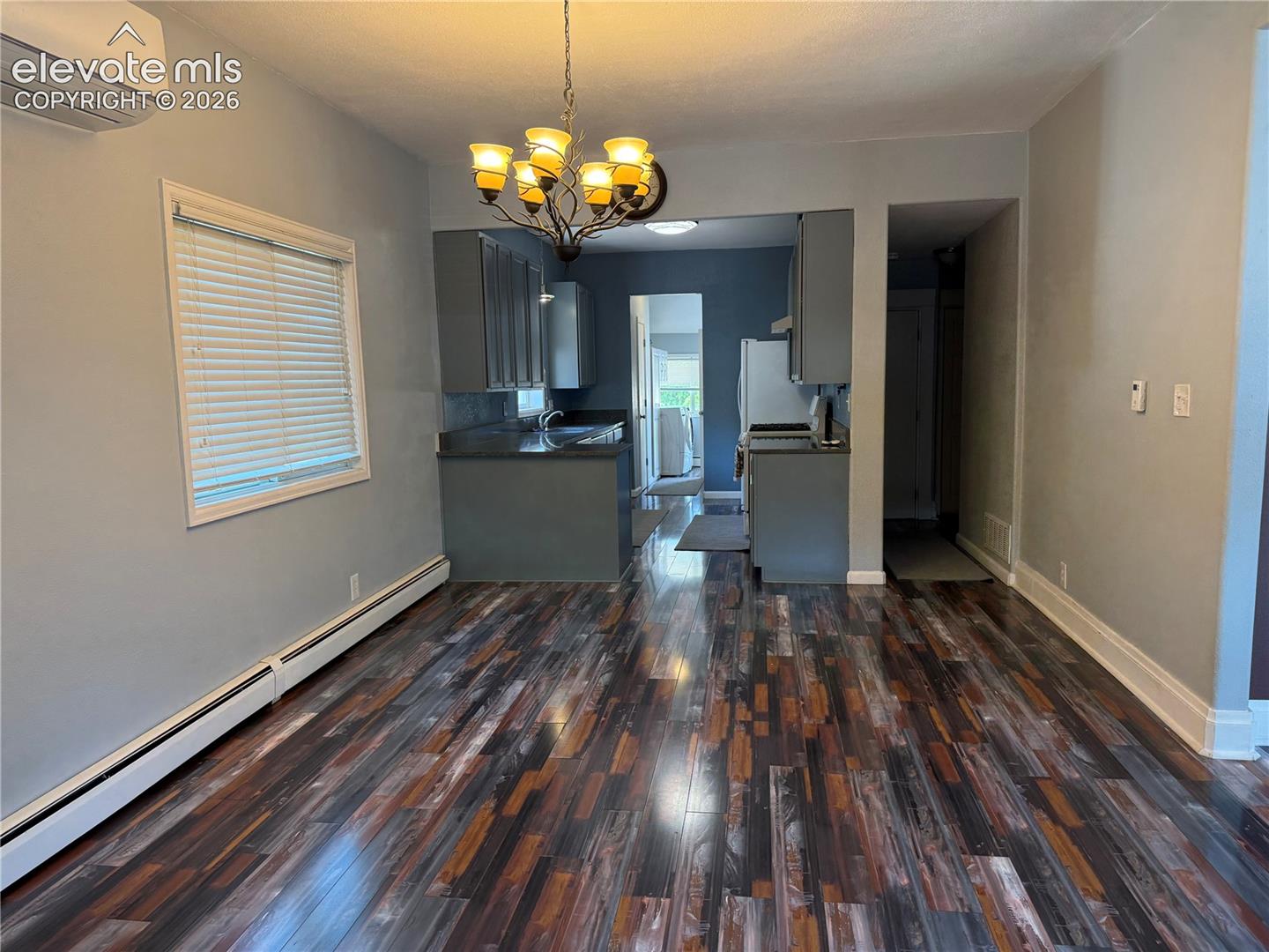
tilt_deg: -6.1
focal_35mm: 24
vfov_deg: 56.8
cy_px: 476
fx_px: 880
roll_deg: +1.2
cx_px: 634
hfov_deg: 71.6
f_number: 1.78
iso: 200
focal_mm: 6.76
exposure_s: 1/120
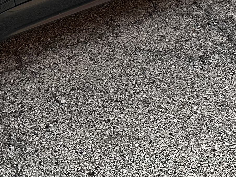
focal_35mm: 107
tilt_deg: -20.9
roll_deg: -2.3
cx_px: -84
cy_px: -116
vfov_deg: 12.8
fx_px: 729
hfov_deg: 17.1
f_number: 1.78
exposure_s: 1/70
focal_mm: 6.86
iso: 250
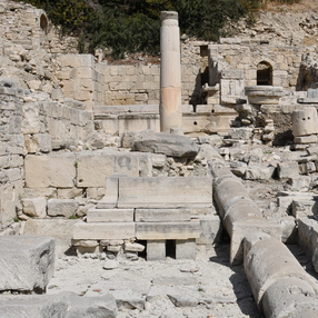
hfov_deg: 35.4
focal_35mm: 47
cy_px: 162
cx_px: 232
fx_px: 488
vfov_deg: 36.1
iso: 200
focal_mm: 24
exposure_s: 1/640
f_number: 13
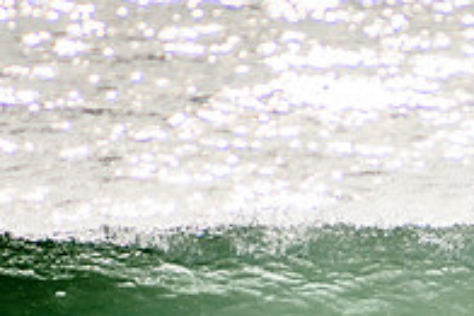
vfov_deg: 0.8
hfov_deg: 1.2
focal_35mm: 1771
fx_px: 23335
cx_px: 643
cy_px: 373
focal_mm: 400
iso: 140
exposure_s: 1/2000
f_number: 5.6
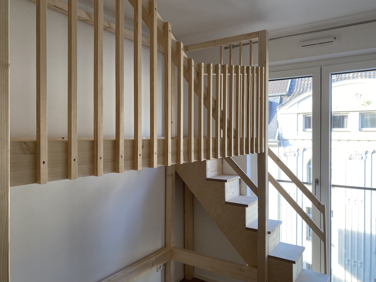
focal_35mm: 26
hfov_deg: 67.3
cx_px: 188
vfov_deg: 53.1
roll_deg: +0.1
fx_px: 282
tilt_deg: -1.1
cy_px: 141
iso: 64
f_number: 1.8
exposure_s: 1/121
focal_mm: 4.25
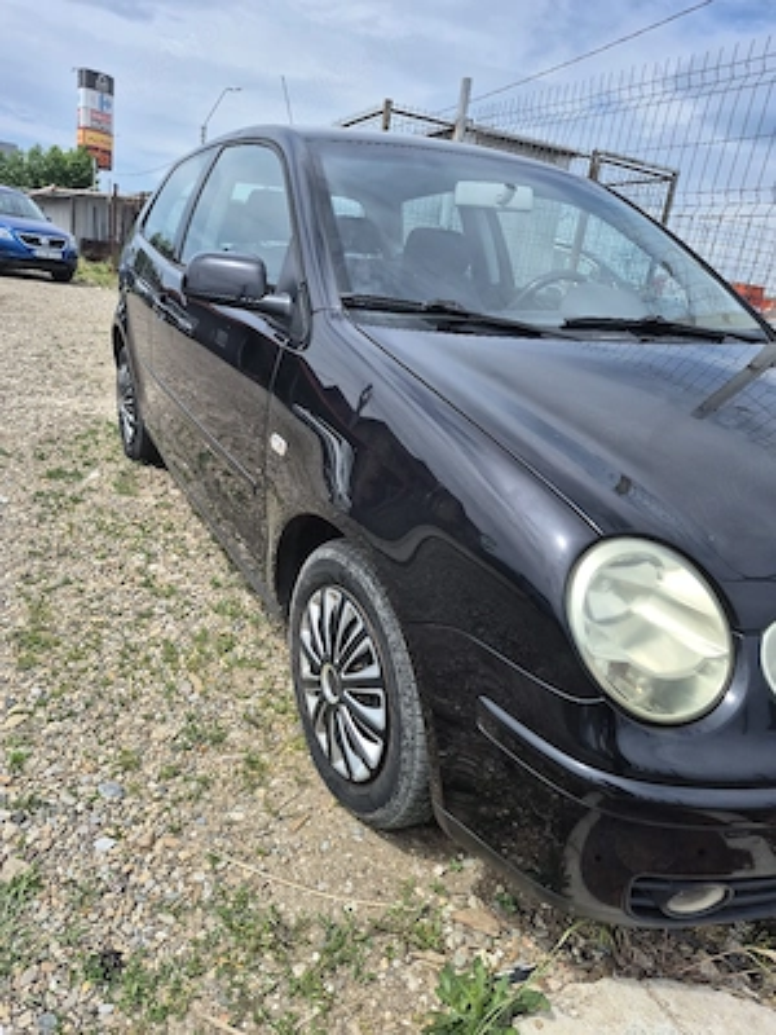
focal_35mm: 23
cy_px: 518
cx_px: 388
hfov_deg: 58.9
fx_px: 687
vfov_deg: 73.9
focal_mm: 5.4
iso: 25
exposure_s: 1/2000
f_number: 1.8
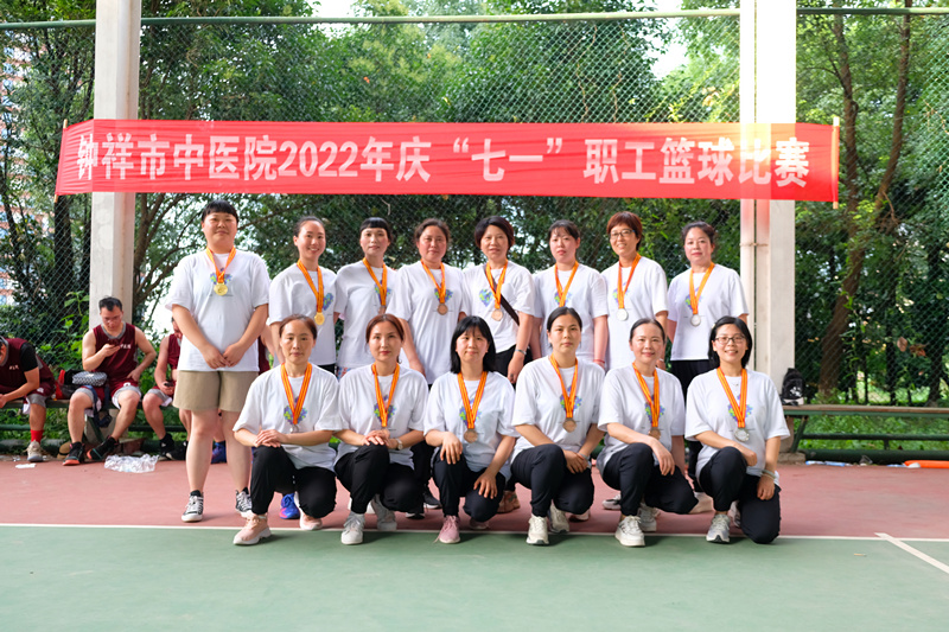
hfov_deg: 60.3
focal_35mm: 31
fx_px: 817
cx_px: 474
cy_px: 316
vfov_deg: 42.3
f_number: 3.2
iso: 320
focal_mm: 20.5
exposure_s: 1/160
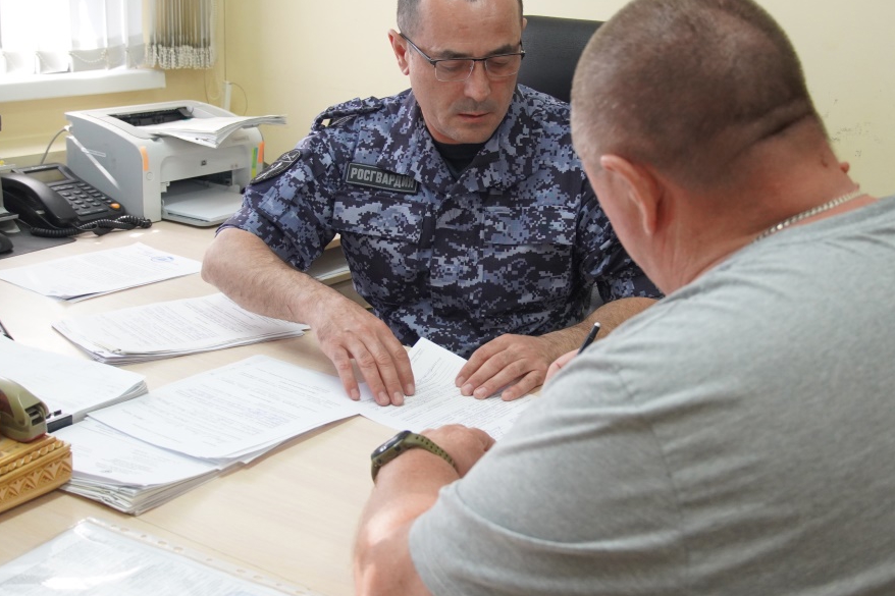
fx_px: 1218
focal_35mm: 49
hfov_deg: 40.3
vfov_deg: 27.5
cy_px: 277
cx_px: 513
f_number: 4.5
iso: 2000
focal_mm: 28
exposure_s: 1/160
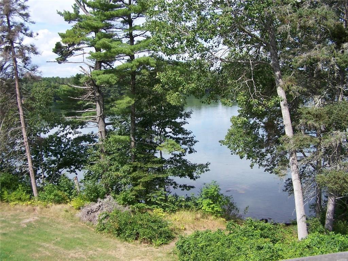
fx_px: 382
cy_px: 130
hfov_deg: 49.0
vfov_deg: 37.7
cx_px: 174
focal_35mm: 38
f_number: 2.8
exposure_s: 1/1000
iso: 80
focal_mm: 6.3
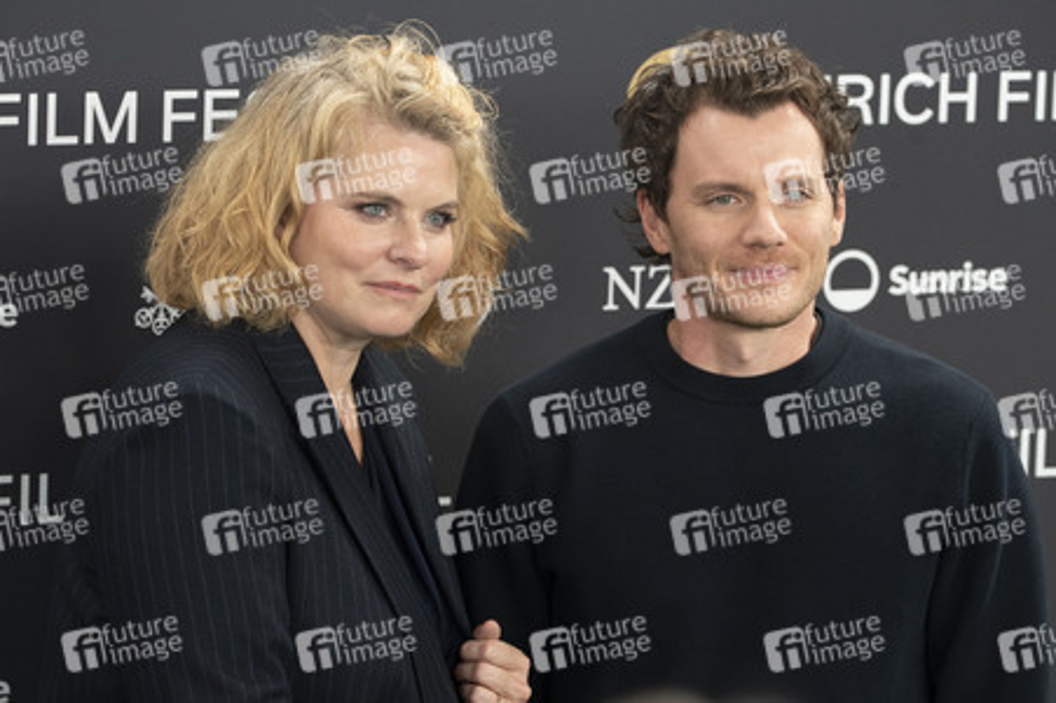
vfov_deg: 6.5
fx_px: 6158
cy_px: 336
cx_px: 499
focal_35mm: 210
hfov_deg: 9.8
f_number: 6.3
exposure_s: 1/400
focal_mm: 197
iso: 1600
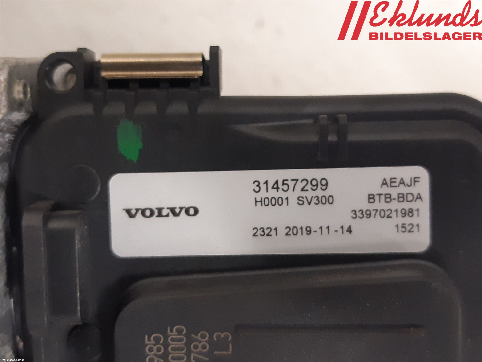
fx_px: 362
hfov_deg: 67.3
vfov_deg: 53.1
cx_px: 241
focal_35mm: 26
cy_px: 181
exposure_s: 1/25
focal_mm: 3.93
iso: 200
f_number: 1.7
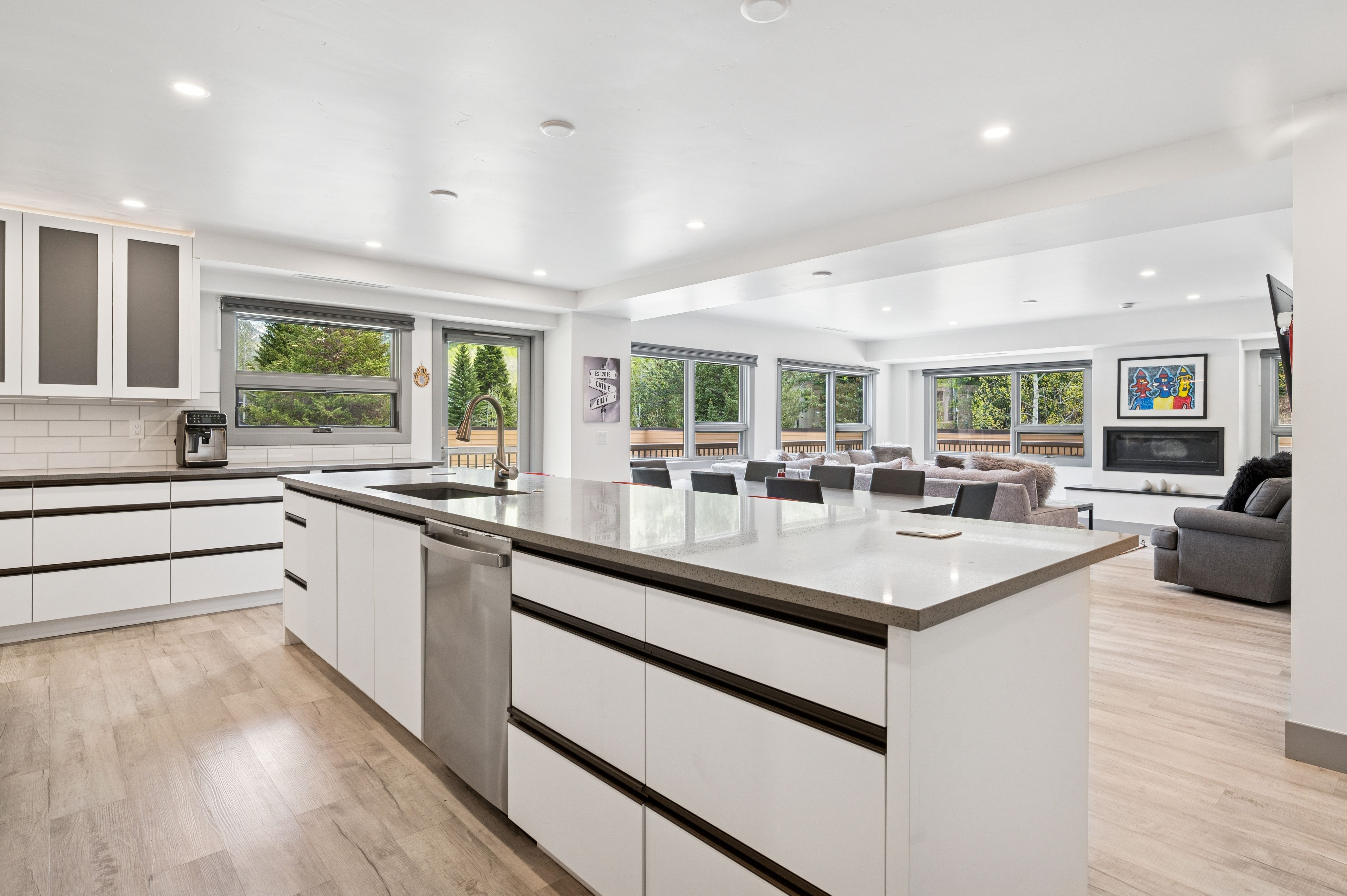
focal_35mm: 18
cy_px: 448
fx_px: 673
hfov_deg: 90.0
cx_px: 674
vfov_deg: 67.3
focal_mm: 18
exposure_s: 1/30
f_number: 9
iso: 400
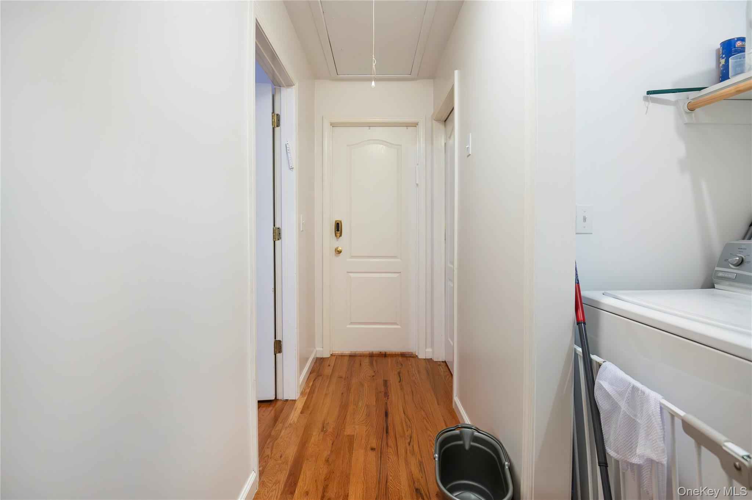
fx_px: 355
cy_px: 250
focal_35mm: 17
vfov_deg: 70.3
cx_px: 376
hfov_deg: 93.3
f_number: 4
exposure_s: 1/125
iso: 2500
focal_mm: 17
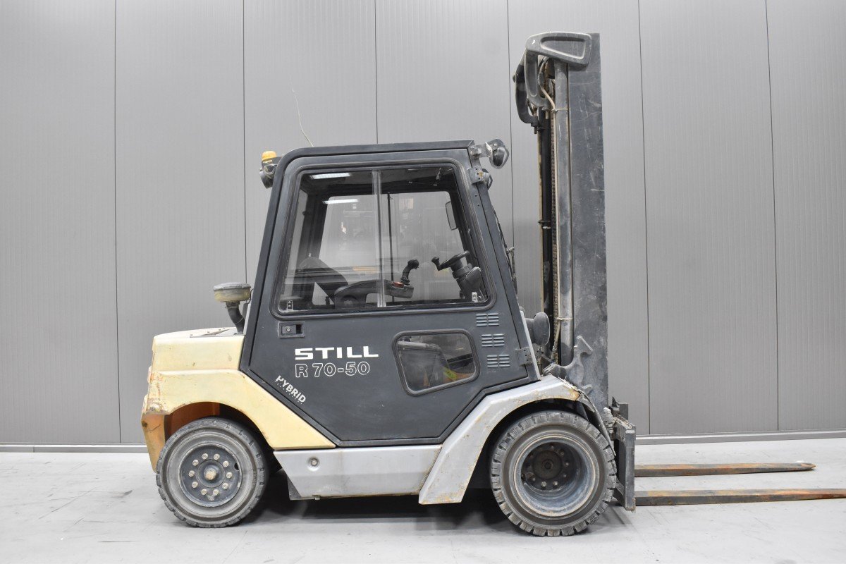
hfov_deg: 61.9
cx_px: 423
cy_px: 282
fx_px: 705
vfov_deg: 43.6
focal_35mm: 30
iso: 1600
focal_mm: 20
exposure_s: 1/25
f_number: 5.6
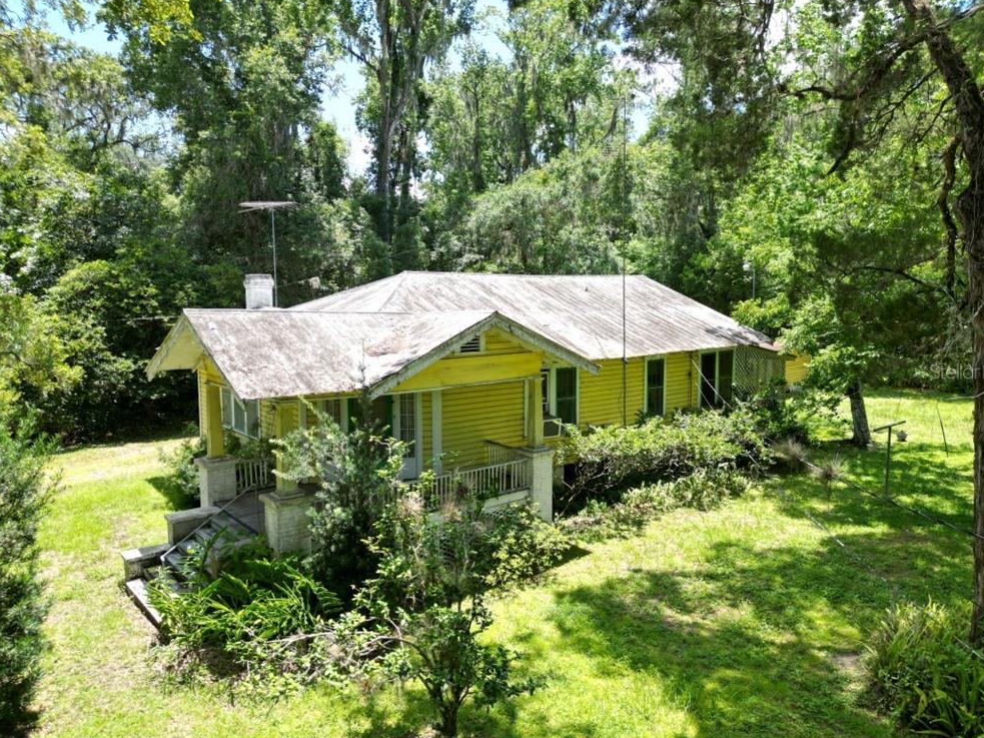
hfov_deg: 69.4
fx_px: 711
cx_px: 508
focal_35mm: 25
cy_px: 371
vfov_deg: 54.9
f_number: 1.7
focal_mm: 6.72
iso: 110
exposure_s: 1/1000
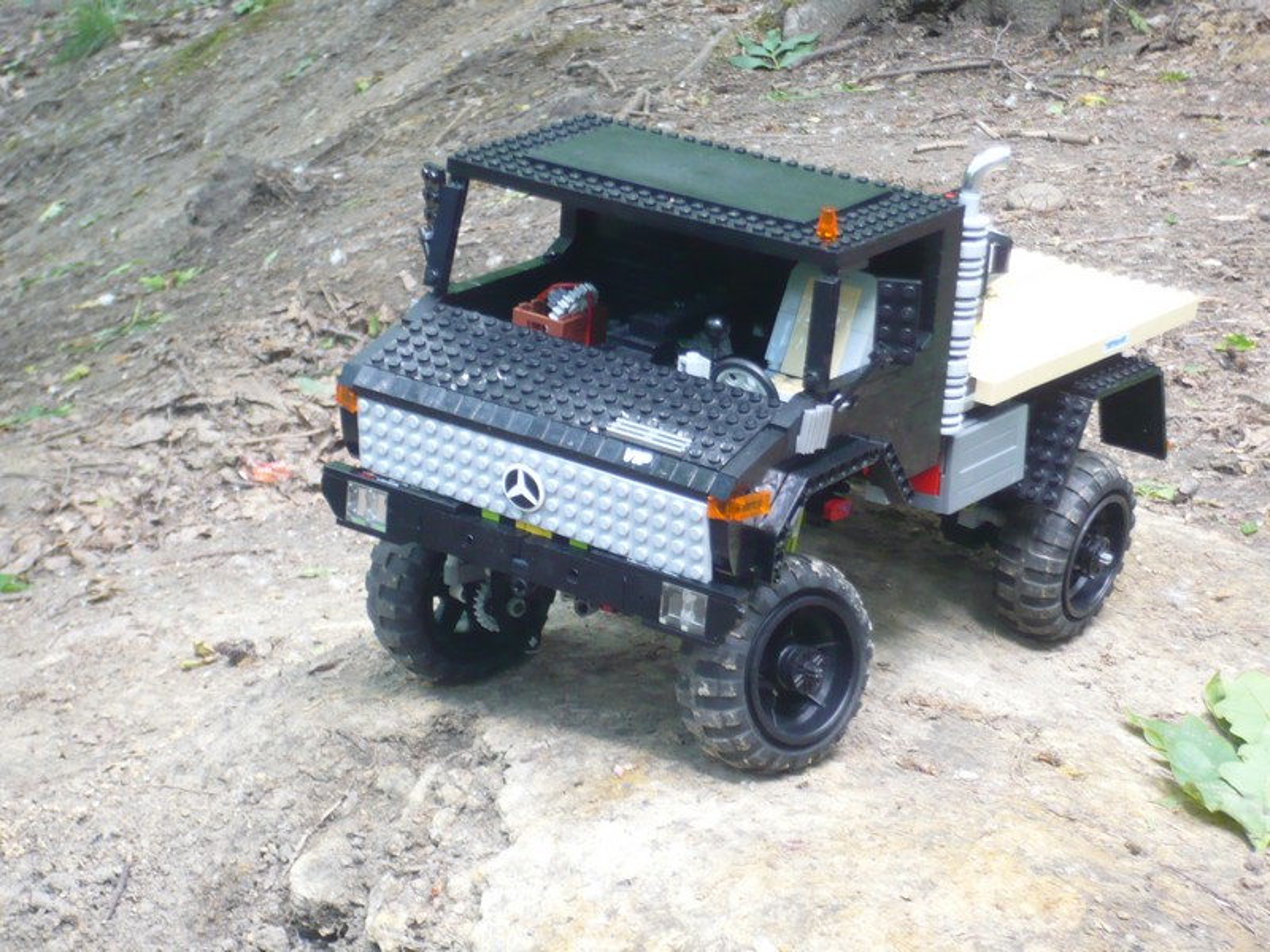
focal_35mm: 97
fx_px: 3559
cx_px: 635
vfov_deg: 15.2
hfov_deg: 20.2
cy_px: 476
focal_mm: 16.1
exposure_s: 1/15
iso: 200
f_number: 4.8
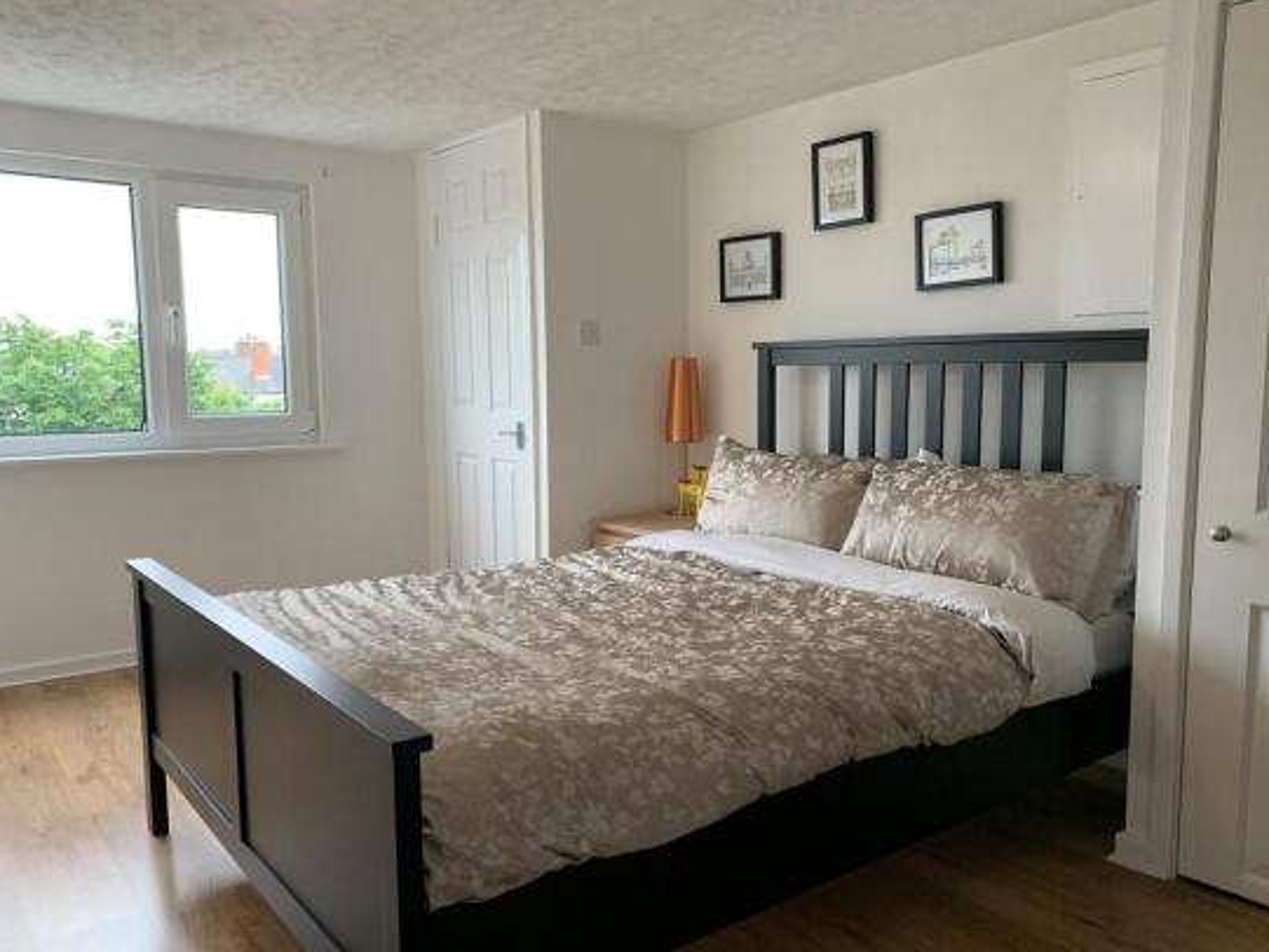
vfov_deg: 49.8
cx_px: 660
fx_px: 1027
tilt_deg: -7.3
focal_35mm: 28
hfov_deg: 63.4
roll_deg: -0.5
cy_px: 489
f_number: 1.8
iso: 100
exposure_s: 1/92
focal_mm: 4.25
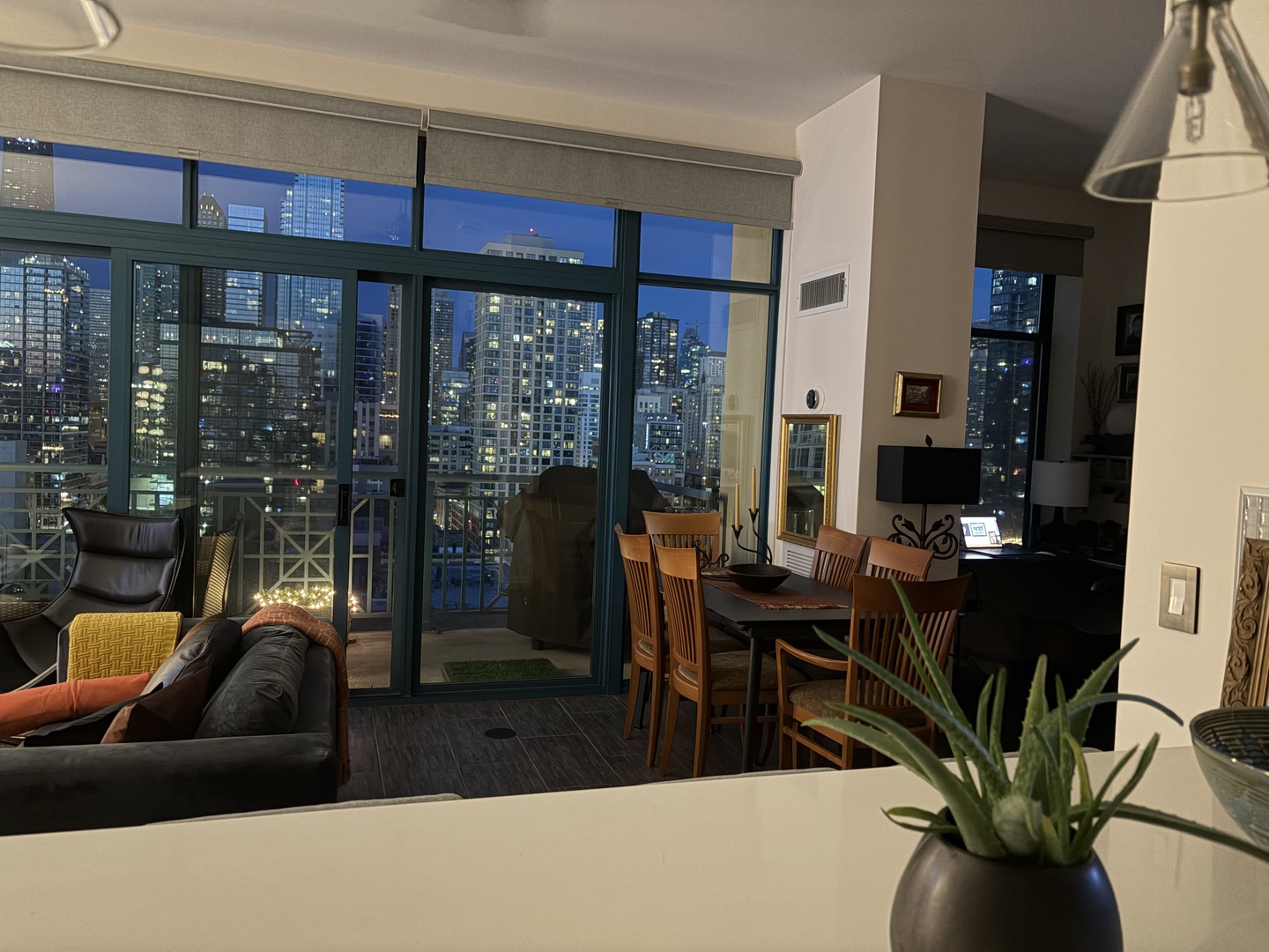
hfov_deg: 67.3
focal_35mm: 26
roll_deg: -3.3
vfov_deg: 53.1
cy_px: 476
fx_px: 953
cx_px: 634
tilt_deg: -3.2
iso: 640
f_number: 1.6
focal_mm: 5.96
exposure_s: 1/14
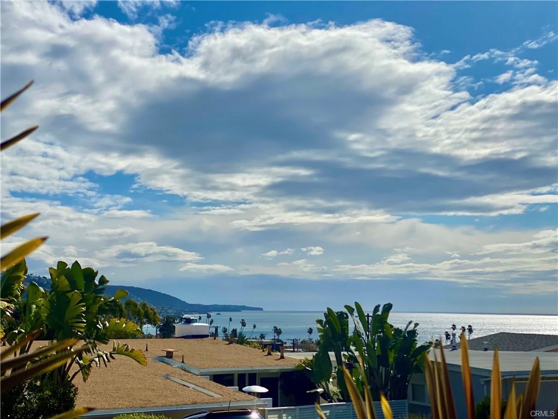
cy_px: 210
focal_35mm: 52
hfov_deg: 36.8
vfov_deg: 28.0
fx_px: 838
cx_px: 279
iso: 25
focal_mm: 6
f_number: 2
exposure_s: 1/6849
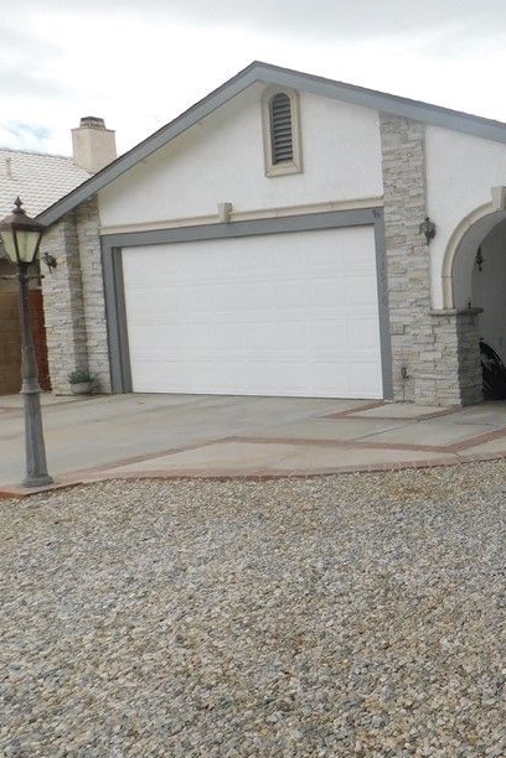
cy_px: 365
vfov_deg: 48.4
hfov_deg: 29.0
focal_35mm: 40
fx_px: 843
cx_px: 603
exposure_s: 1/1000
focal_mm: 4
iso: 125
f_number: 3
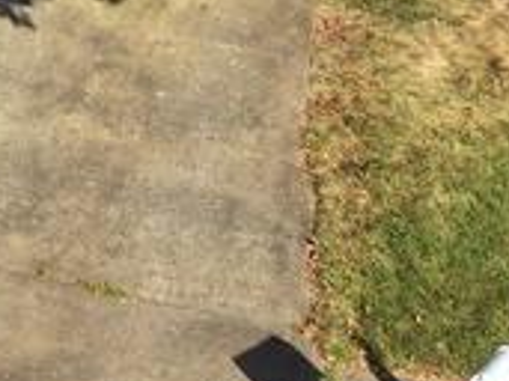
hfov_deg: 11.6
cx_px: -658
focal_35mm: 144
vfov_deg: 9.1
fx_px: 2116
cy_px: -576
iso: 100
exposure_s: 1/160
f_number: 2.8
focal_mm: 12.29
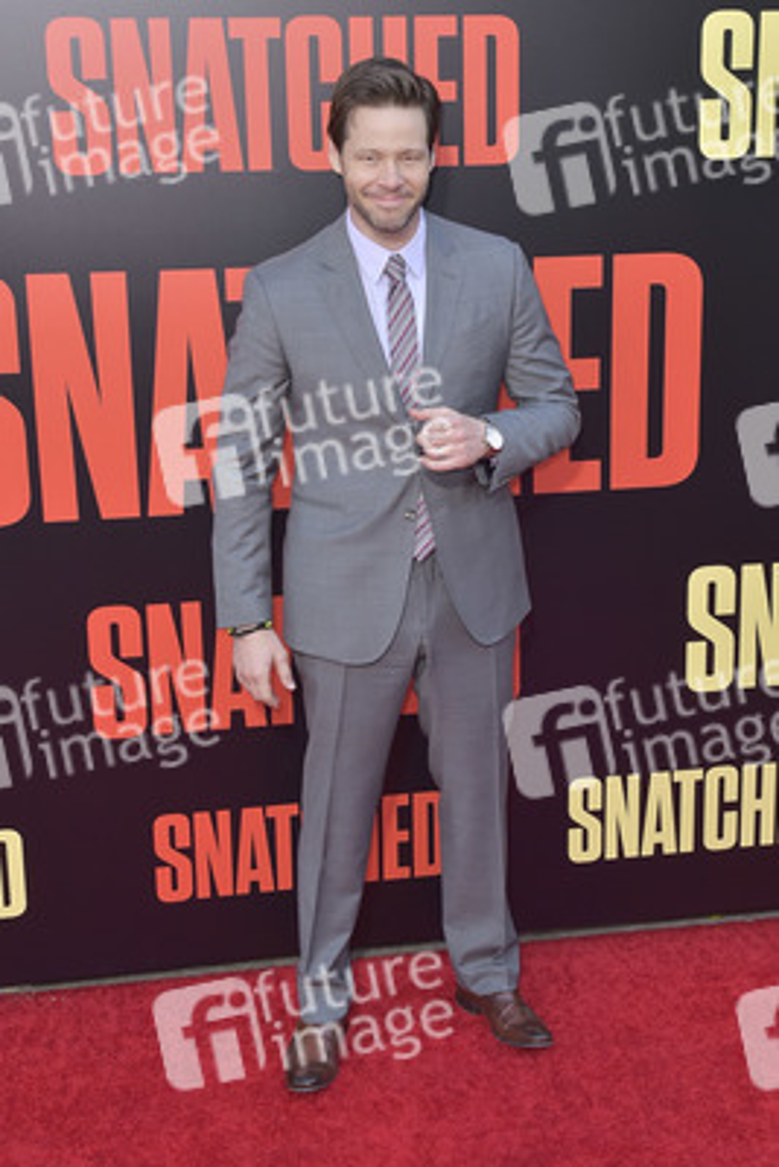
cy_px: 584
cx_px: 390
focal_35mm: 40
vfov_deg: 48.4
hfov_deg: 33.4
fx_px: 1297
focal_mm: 40
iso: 500
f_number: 6.3
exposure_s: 1/320
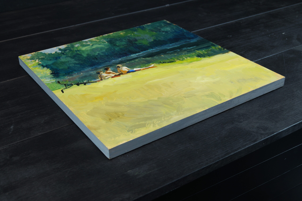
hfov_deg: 43.6
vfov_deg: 29.8
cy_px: 100
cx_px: 151
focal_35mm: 45
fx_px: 377
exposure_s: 1/4
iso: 100
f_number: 7.1
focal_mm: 30
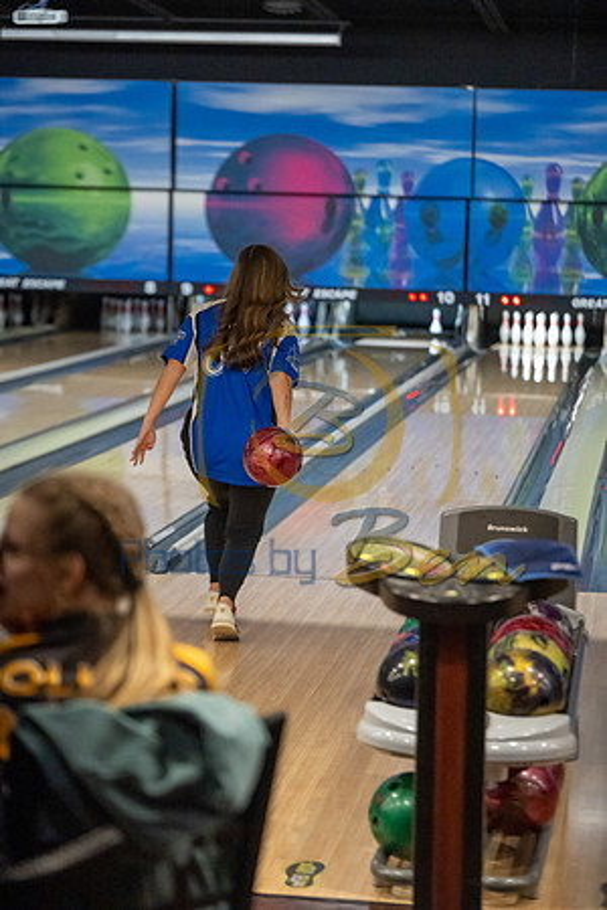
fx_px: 2327
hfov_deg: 14.9
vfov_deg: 22.1
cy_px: 455
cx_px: 304
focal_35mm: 92
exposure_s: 1/1000
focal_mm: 92
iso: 4000
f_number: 2.8
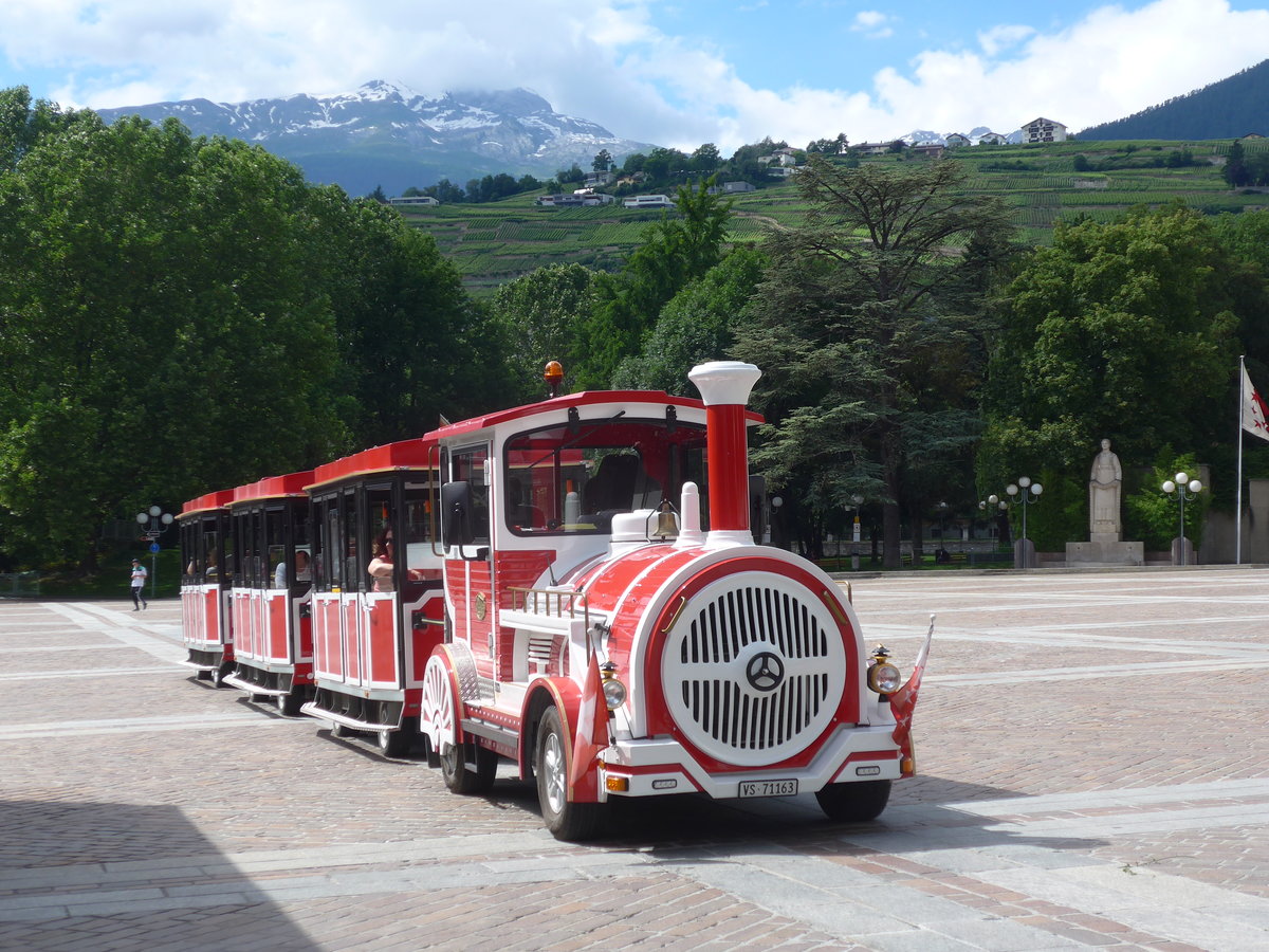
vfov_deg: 23.7
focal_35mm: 62
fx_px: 2273
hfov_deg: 31.2
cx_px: 634
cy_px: 476
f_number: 3.7
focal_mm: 12.7
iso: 80
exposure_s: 1/1000
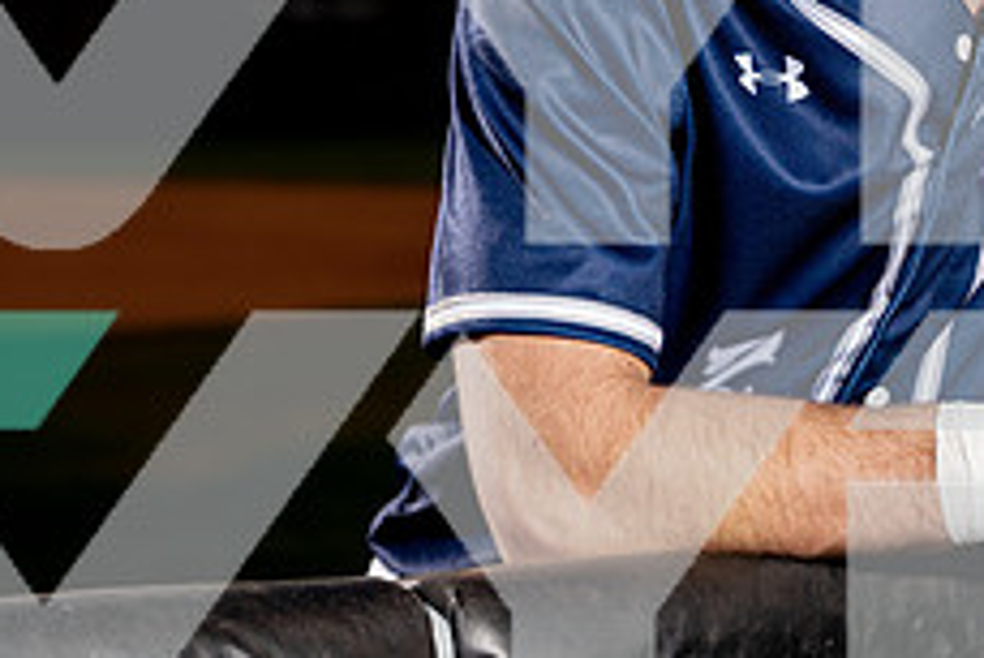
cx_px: 778
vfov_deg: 9.3
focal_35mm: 147
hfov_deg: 13.9
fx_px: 4020
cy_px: 19
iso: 400
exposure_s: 1/250
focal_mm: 58
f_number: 4
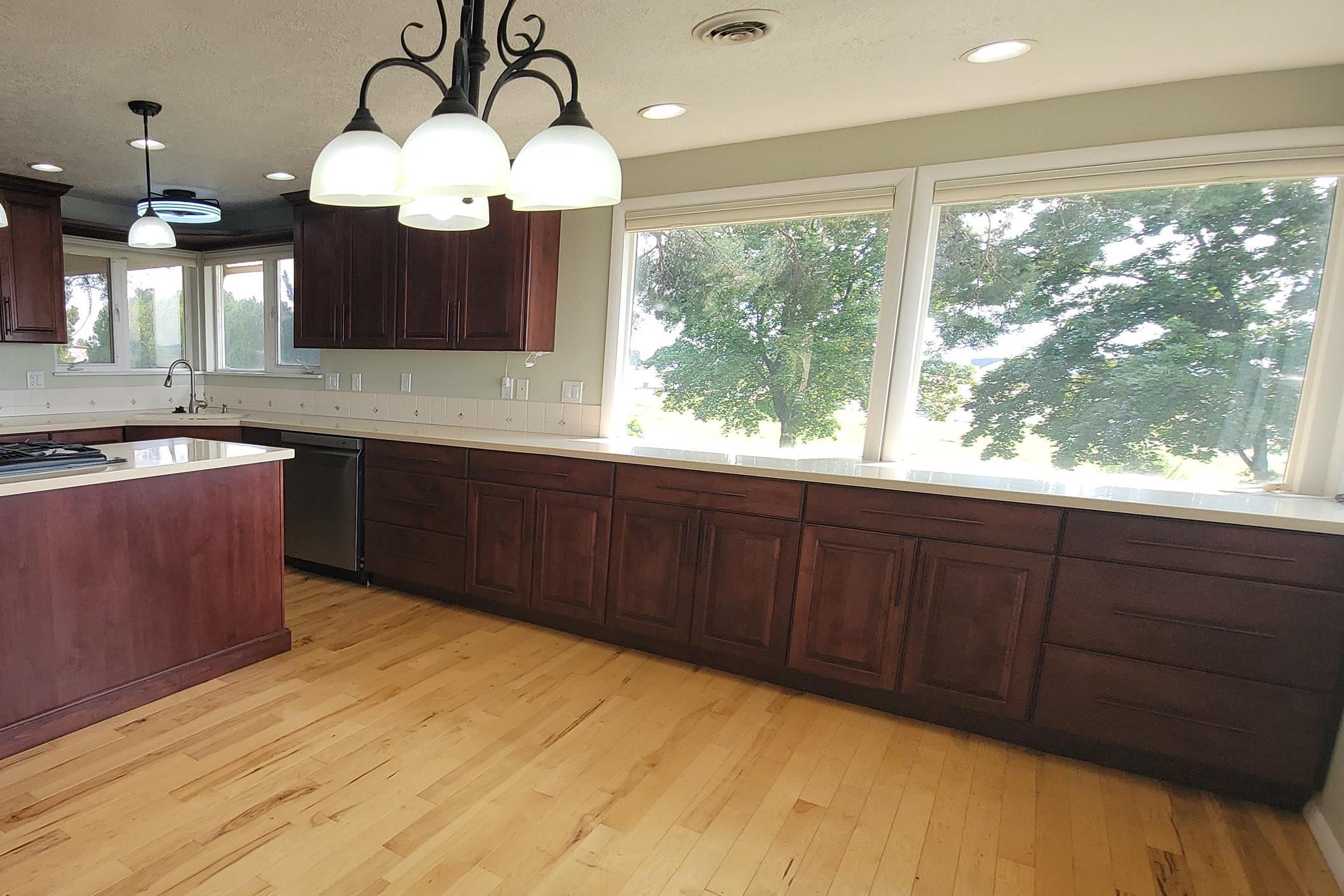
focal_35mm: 20
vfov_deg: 61.9
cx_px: 377
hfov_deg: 79.1
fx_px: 747
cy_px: 474
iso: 50
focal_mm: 2.2
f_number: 2.2
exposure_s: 1/134
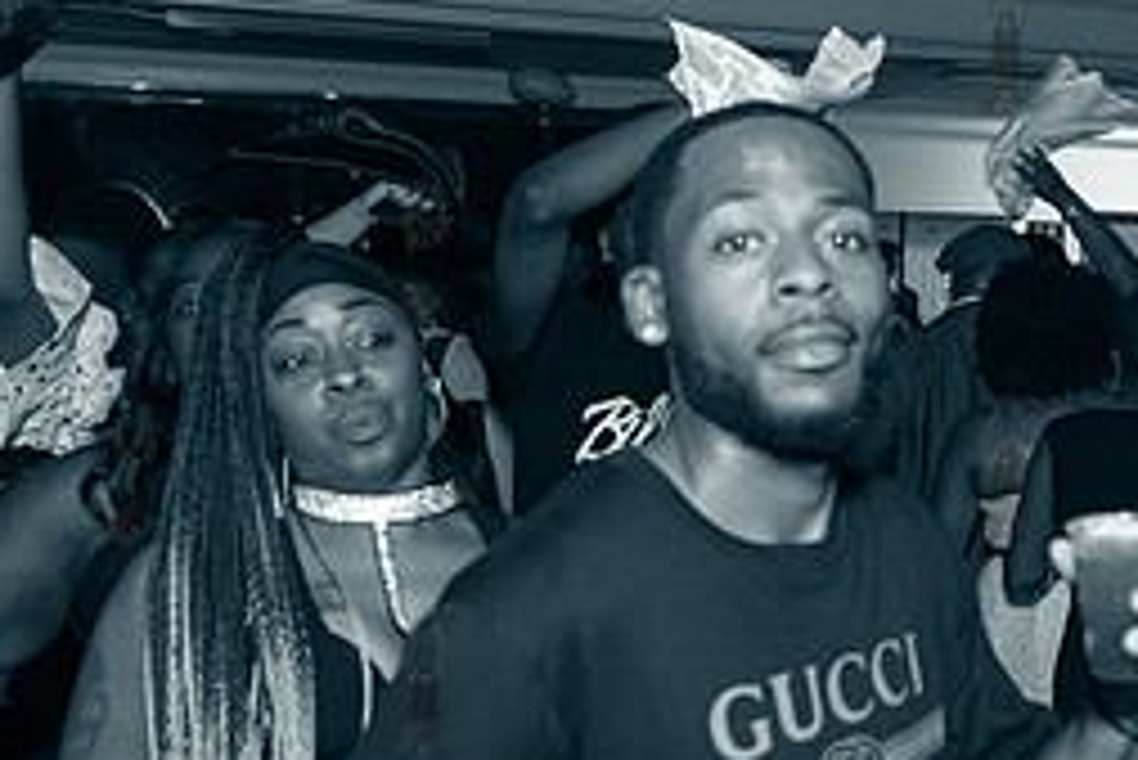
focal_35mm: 55
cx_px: 1003
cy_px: 465
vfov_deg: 24.6
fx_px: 1740
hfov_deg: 34.4
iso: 2000
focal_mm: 24
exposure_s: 1/320
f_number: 3.5
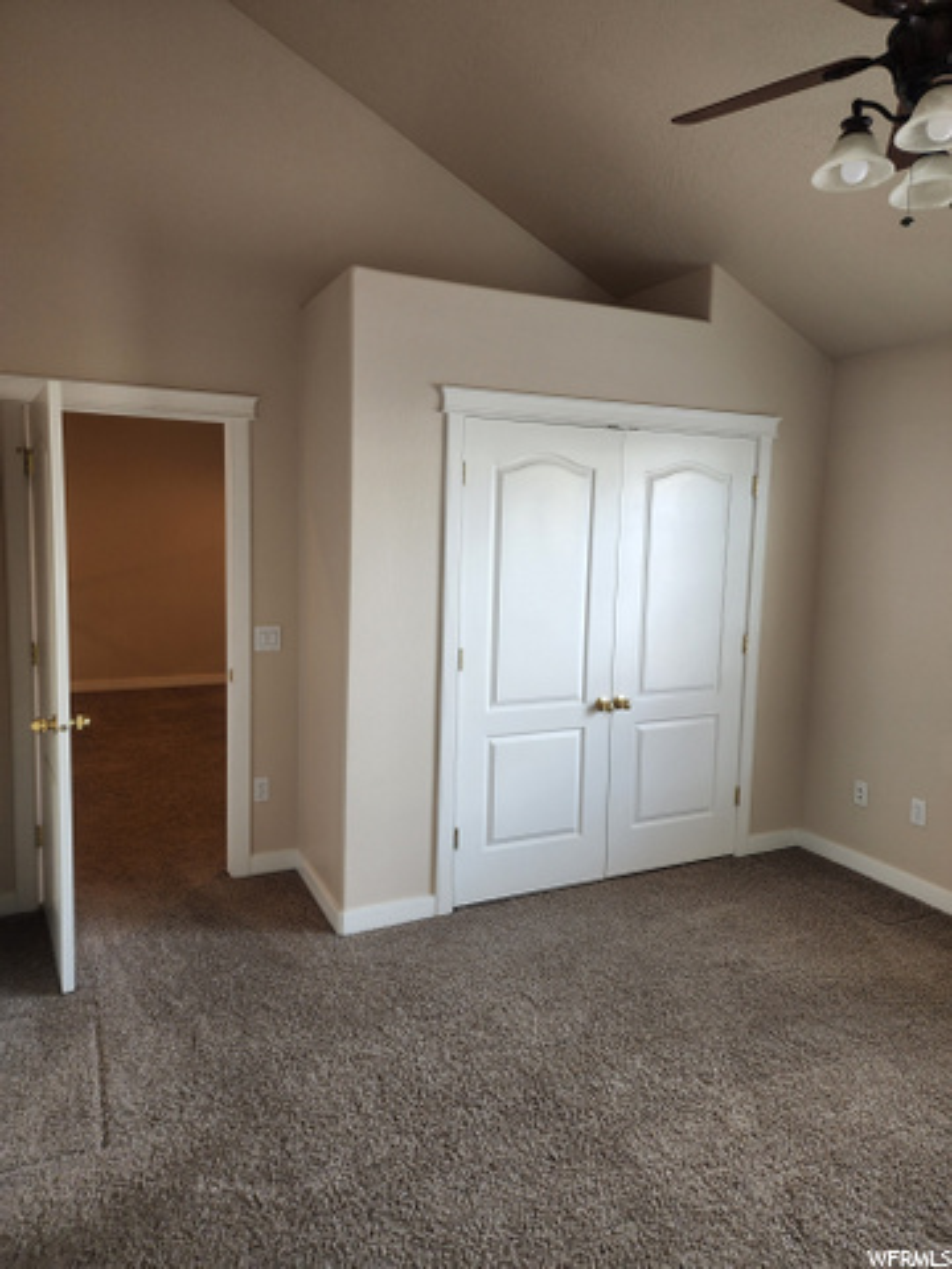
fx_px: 843
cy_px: 634
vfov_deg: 73.9
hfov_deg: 58.9
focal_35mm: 23
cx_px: 476
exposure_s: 1/120
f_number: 1.8
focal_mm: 6.4
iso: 160
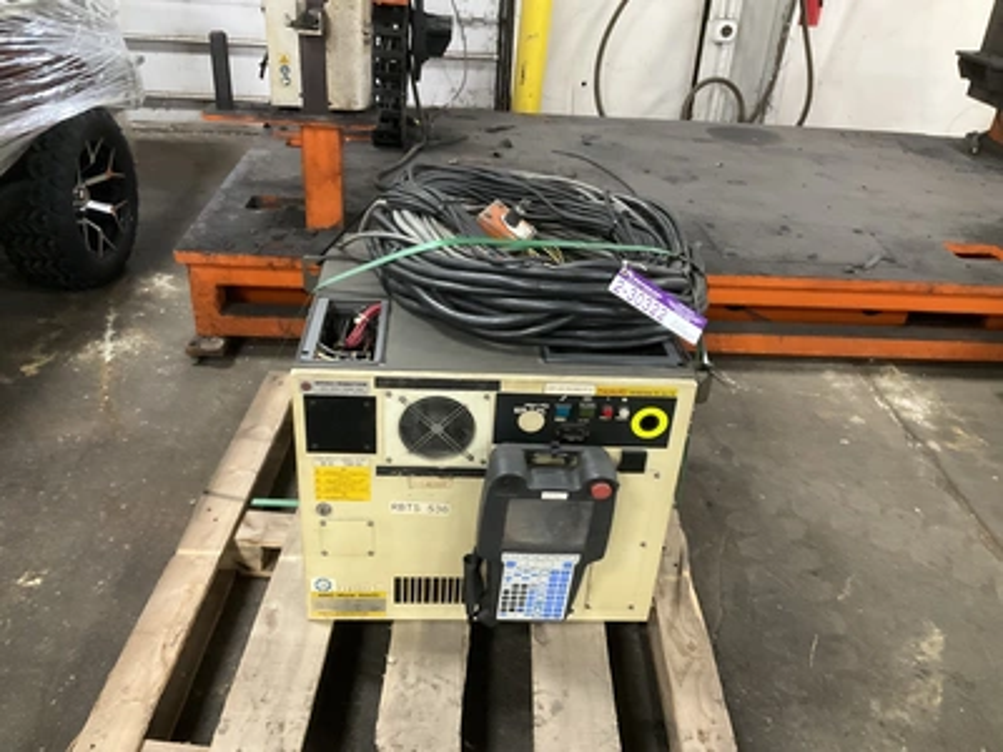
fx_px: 840
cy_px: 376
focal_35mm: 29
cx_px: 502
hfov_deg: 61.7
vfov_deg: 48.2
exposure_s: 1/40
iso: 250
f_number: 1.8
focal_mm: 3
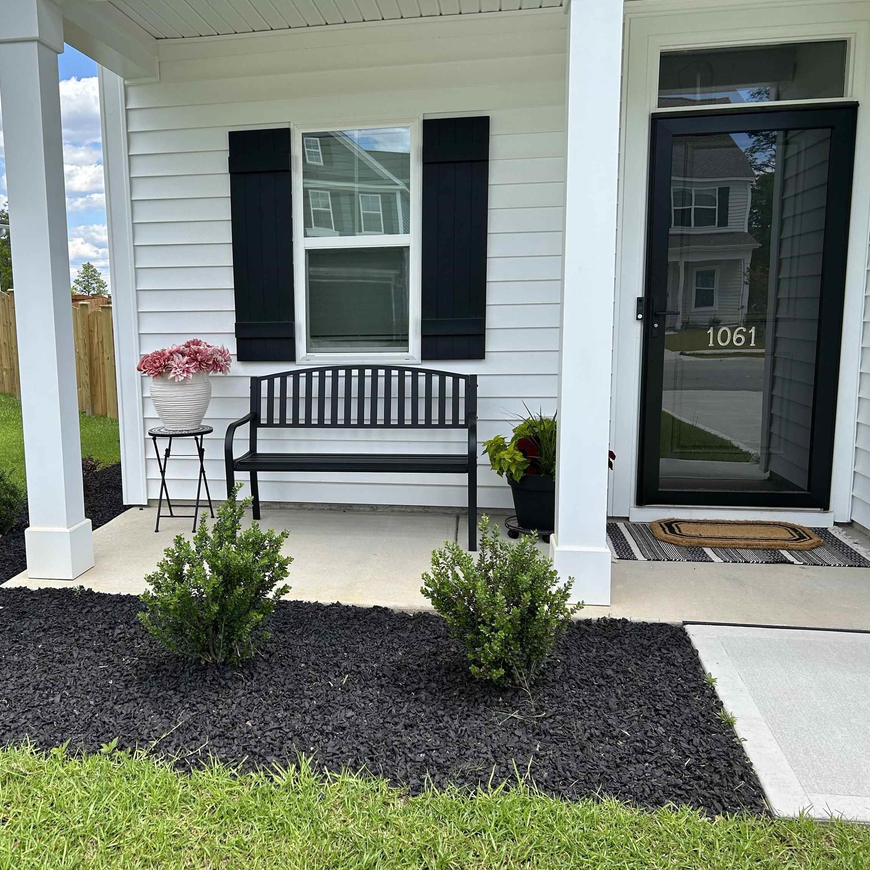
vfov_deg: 52.5
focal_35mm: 31
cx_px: 326
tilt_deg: -9.1
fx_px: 881
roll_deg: +0.5
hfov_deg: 52.0
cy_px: 436
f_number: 1.5
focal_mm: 5.7
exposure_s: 1/2457
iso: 50
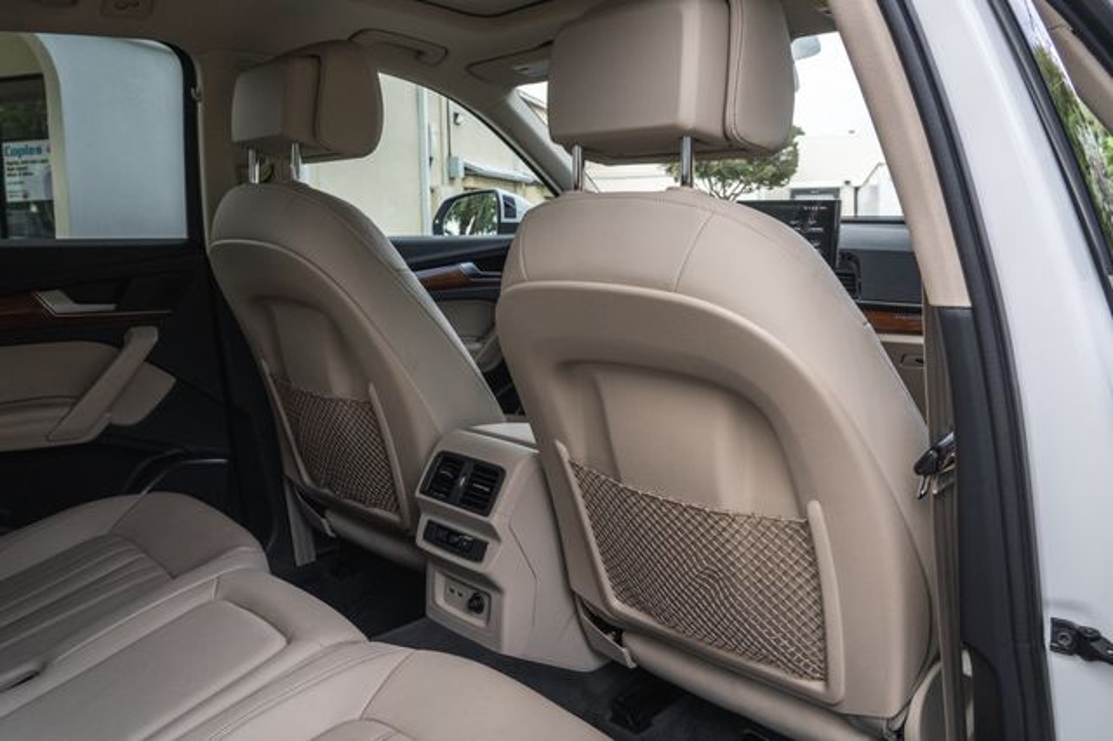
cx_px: 556
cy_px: 316
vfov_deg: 46.1
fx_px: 869
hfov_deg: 65.3
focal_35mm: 28
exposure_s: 1/100
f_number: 8
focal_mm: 24
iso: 640
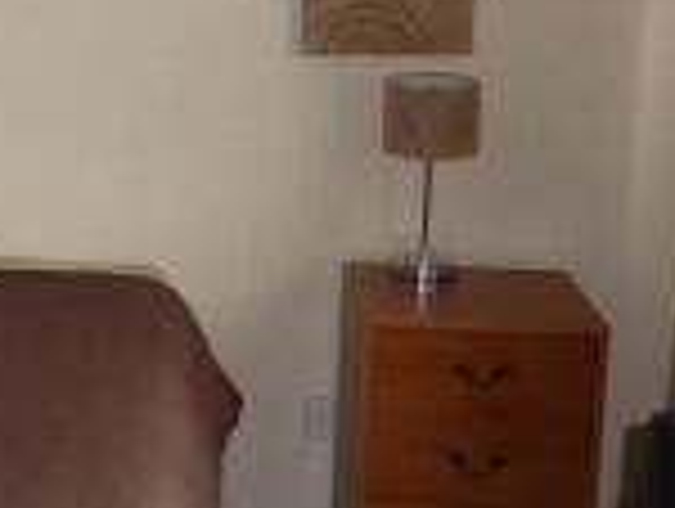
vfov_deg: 15.2
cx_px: -448
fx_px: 1894
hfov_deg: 17.4
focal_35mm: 97
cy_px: 88
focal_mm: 4.1
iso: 160
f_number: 3.3
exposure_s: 1/30
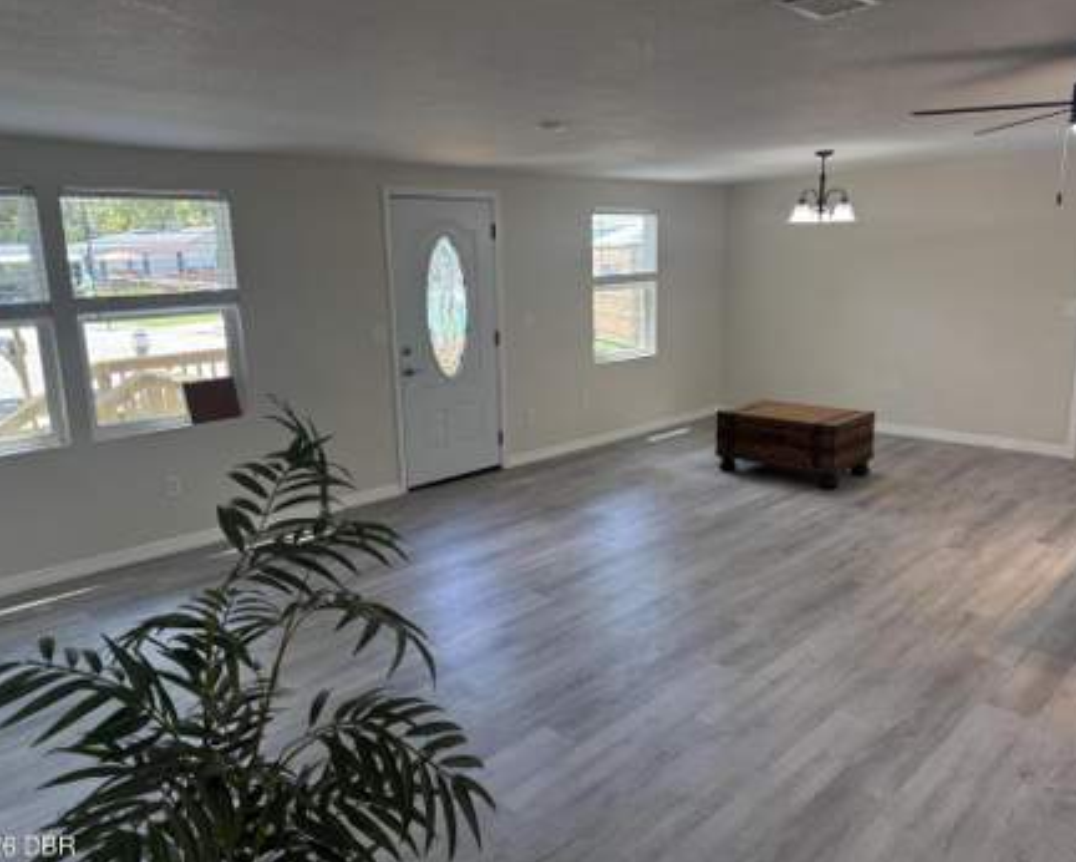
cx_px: 536
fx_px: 828
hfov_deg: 66.0
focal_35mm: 26
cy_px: 438
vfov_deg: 55.0
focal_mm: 6.76
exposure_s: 1/120
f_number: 1.78
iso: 100
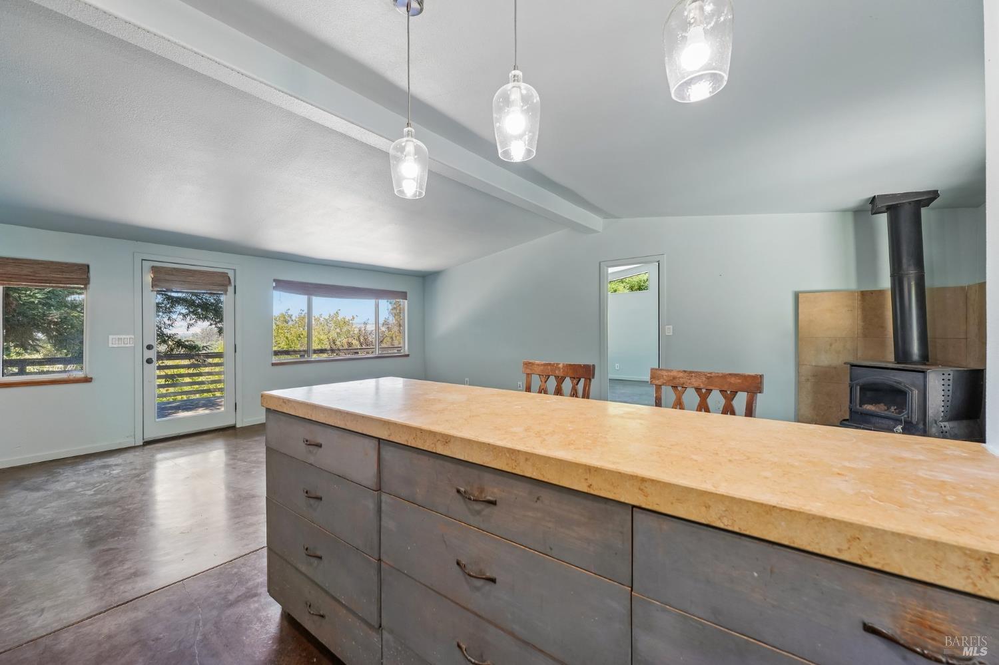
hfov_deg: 104.3
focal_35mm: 14
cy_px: 332
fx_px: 388
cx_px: 500
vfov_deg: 81.2
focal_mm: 14
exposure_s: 1/20
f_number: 8
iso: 640
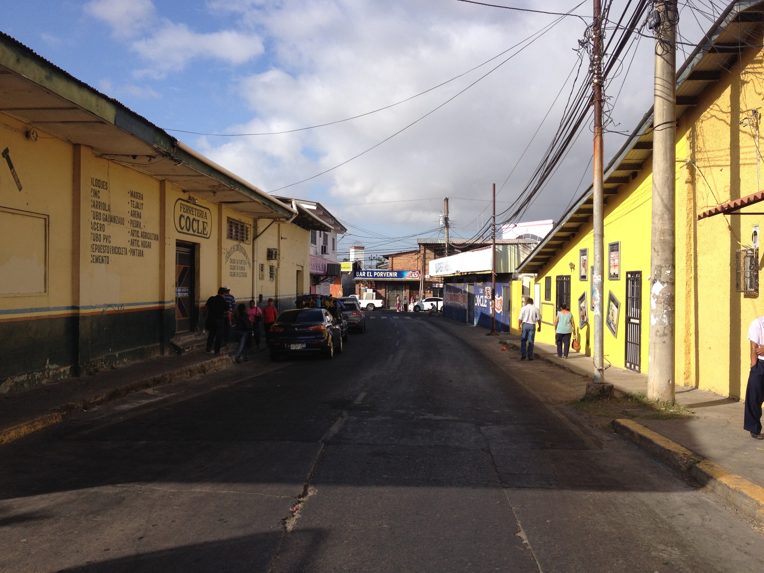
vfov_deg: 40.7
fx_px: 772
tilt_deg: -2.4
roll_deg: +0.6
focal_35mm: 35
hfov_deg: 52.6
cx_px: 382
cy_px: 286
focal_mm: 4.28
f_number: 2.4
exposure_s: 1/1453
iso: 50
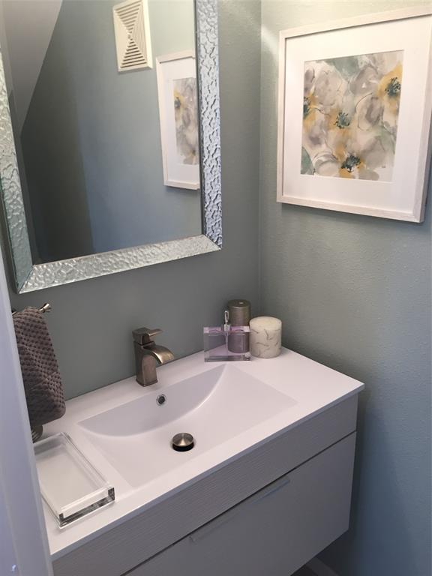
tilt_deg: -18.1
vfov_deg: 61.7
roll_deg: +1.2
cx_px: 216
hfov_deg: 48.2
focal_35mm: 29
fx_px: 483
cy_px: 288
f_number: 2.2
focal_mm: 4.15
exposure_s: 1/30
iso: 64
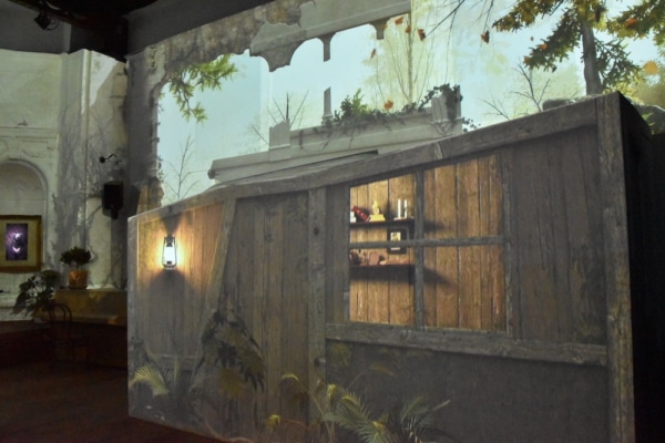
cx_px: 332
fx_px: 499
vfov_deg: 47.9
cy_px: 222
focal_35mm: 27
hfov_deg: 67.4
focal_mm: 18
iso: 12800
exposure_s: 1/200
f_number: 7.1
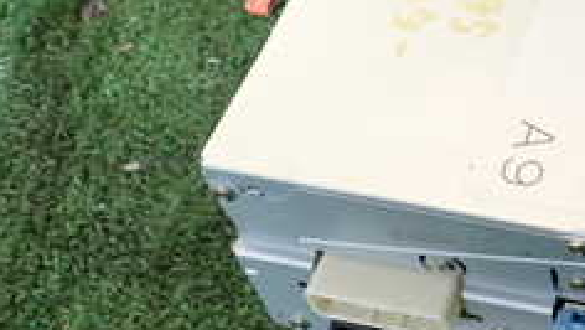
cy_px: -20
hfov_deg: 23.1
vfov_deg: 14.3
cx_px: 734
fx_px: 1288
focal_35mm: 83
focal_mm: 5.4
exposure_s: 1/80
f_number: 3.2
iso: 100
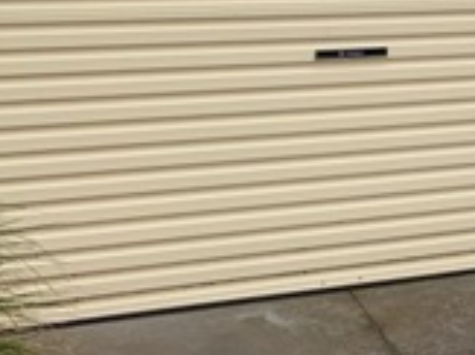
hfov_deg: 16.6
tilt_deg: -0.7
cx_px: 816
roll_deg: -1.1
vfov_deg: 14.1
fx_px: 1399
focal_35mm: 102
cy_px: -52
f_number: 1.8
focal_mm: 4.25
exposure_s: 1/1136
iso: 25
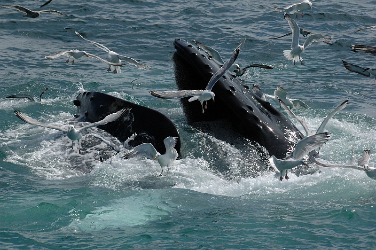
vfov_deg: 5.4
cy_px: 125
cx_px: 188
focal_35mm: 255
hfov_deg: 8.1
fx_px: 2661
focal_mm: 170
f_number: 8
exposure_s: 1/2500
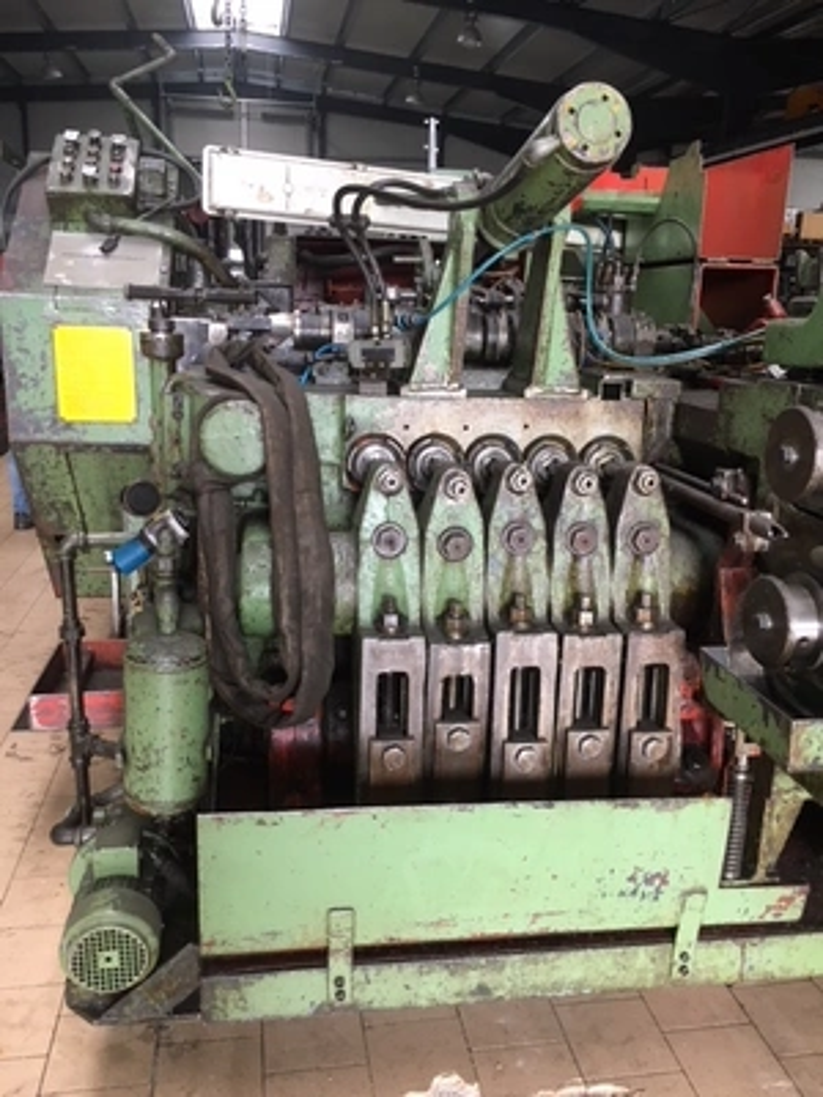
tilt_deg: -15.2
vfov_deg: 61.7
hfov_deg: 48.2
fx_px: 919
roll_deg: -1.2
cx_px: 412
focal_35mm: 29
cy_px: 548
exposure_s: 1/33
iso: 50
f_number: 2.2
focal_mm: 4.15
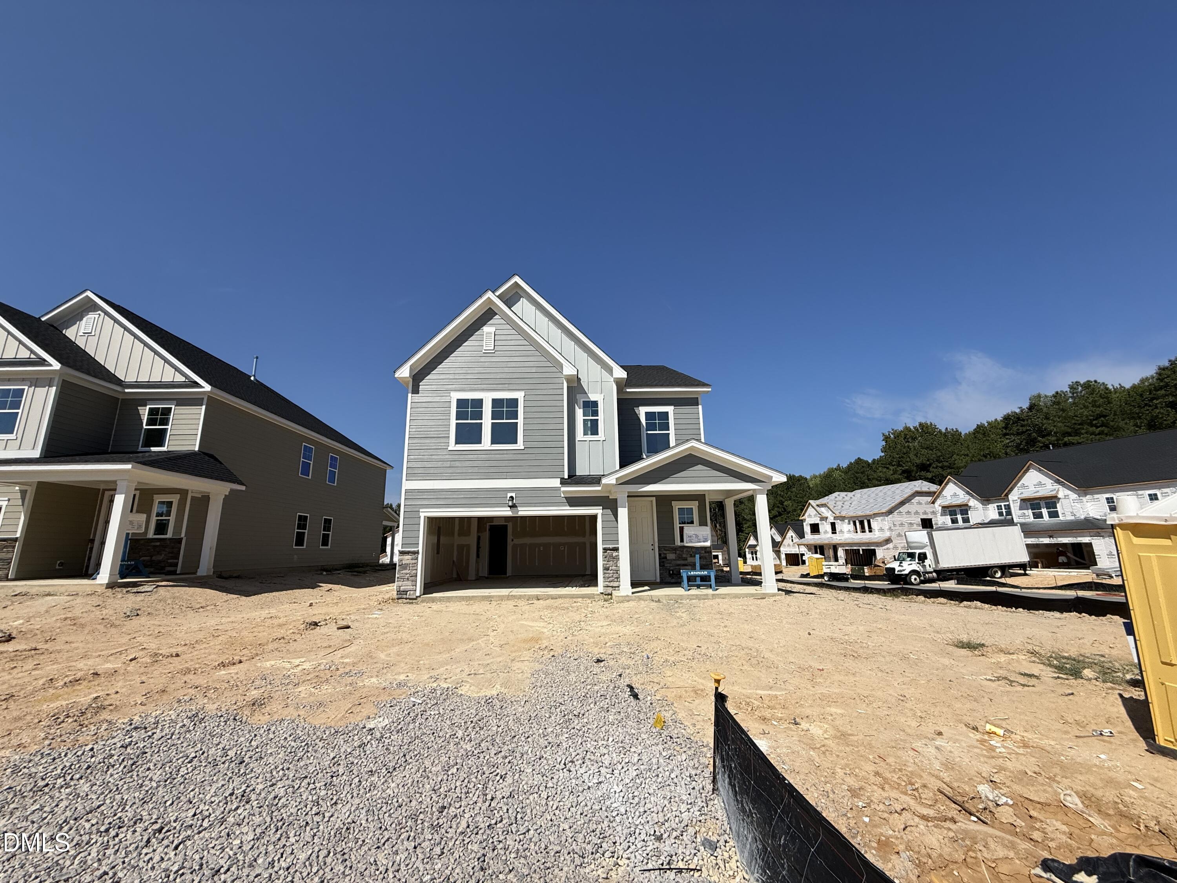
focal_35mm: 14
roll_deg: +0.7
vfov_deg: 85.7
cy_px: 442
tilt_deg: +13.4
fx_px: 476
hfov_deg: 102.1
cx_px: 588
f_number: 2.2
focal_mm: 2.22
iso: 50
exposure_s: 1/4425
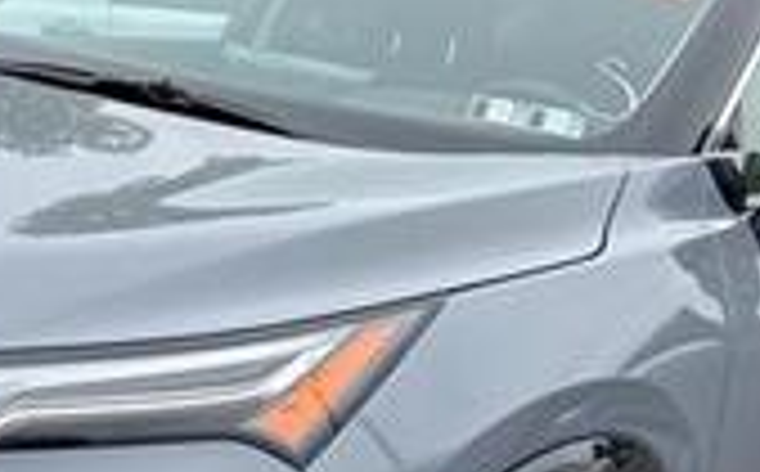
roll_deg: -8.5
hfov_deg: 26.9
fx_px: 1572
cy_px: 445
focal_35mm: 76
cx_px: 202
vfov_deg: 16.8
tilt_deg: -17.2
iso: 80
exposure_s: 1/1812
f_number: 1.78
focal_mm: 6.76
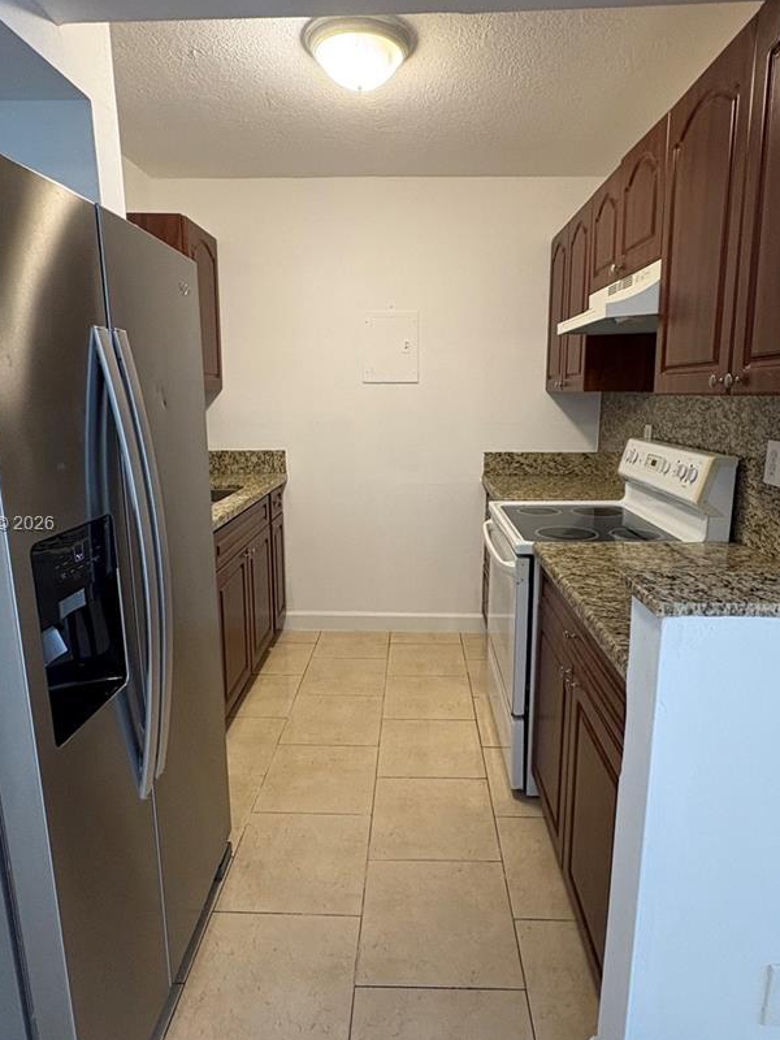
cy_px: 525
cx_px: 399
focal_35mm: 21
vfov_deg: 79.0
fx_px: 631
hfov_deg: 63.4
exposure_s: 1/60
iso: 250
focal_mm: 2.22
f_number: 2.2
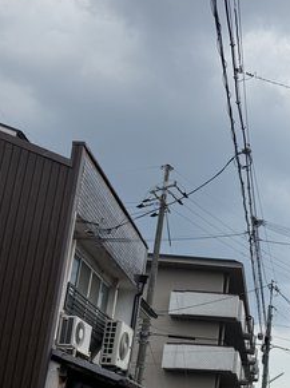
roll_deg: -2.7
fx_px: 593
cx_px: 339
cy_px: 302
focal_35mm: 53
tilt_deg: +13.9
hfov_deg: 25.0
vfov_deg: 35.2
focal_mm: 6.76
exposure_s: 1/8130
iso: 80
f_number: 1.78
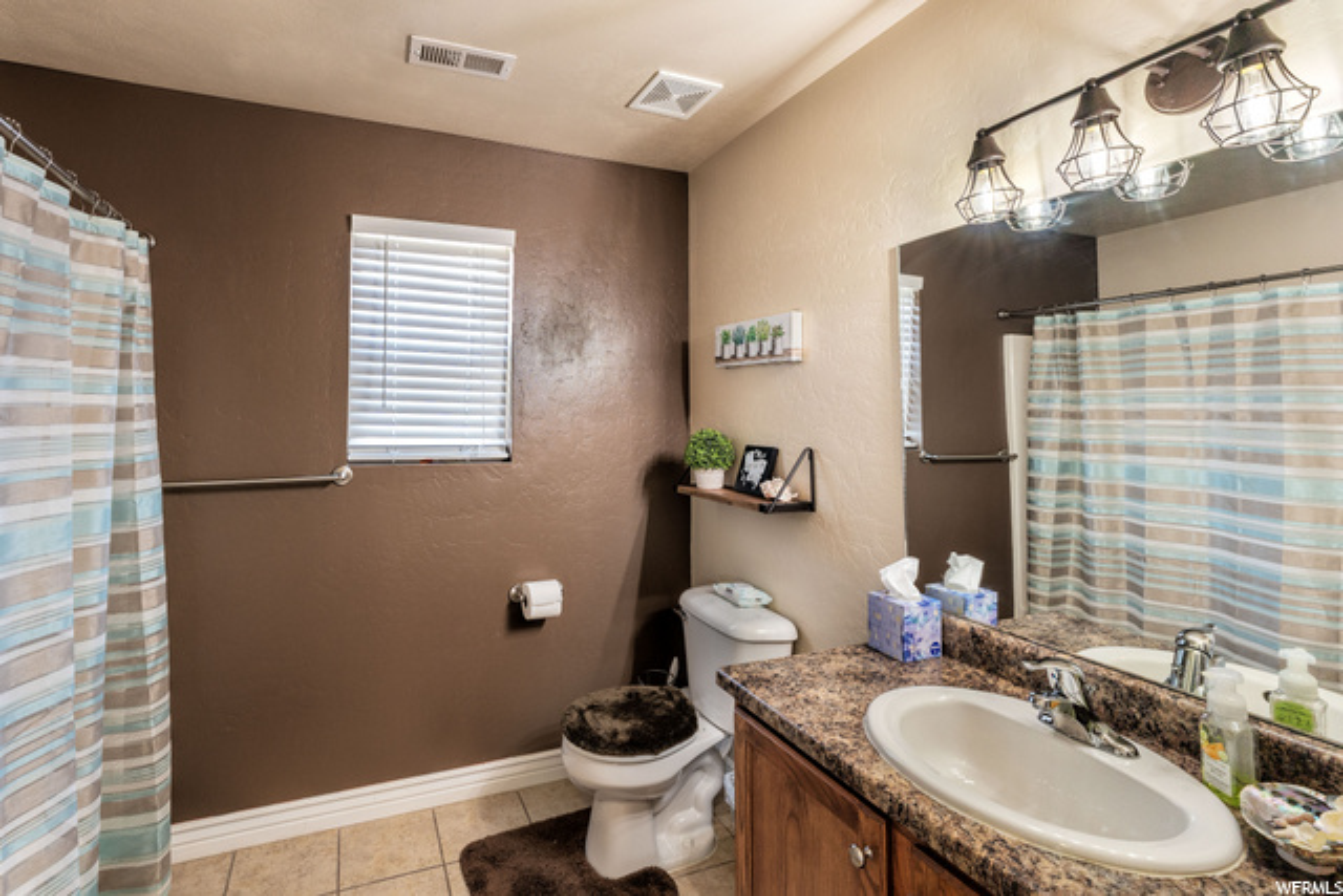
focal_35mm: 14
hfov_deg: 104.2
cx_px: 672
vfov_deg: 81.2
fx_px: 522
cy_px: 448
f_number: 8
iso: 500
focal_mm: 14
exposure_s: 1/200
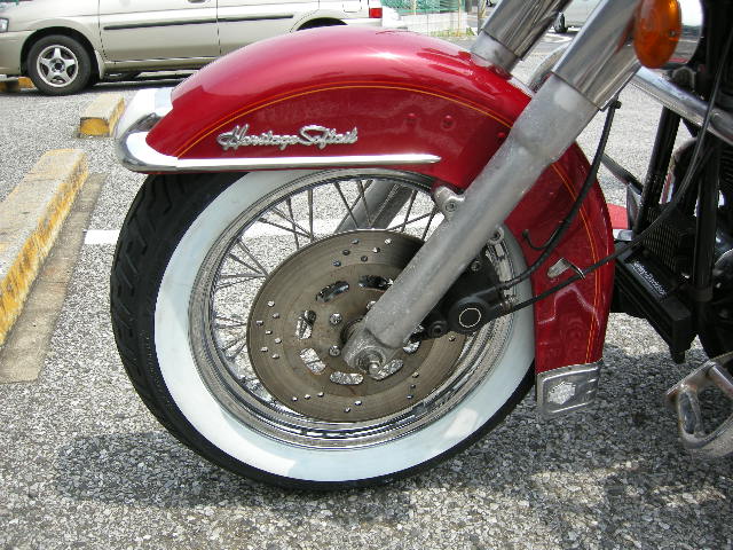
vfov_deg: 39.7
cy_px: 275
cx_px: 366
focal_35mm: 36
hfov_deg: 51.4
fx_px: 762
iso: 64
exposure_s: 1/483
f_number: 2.7
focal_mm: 7.5
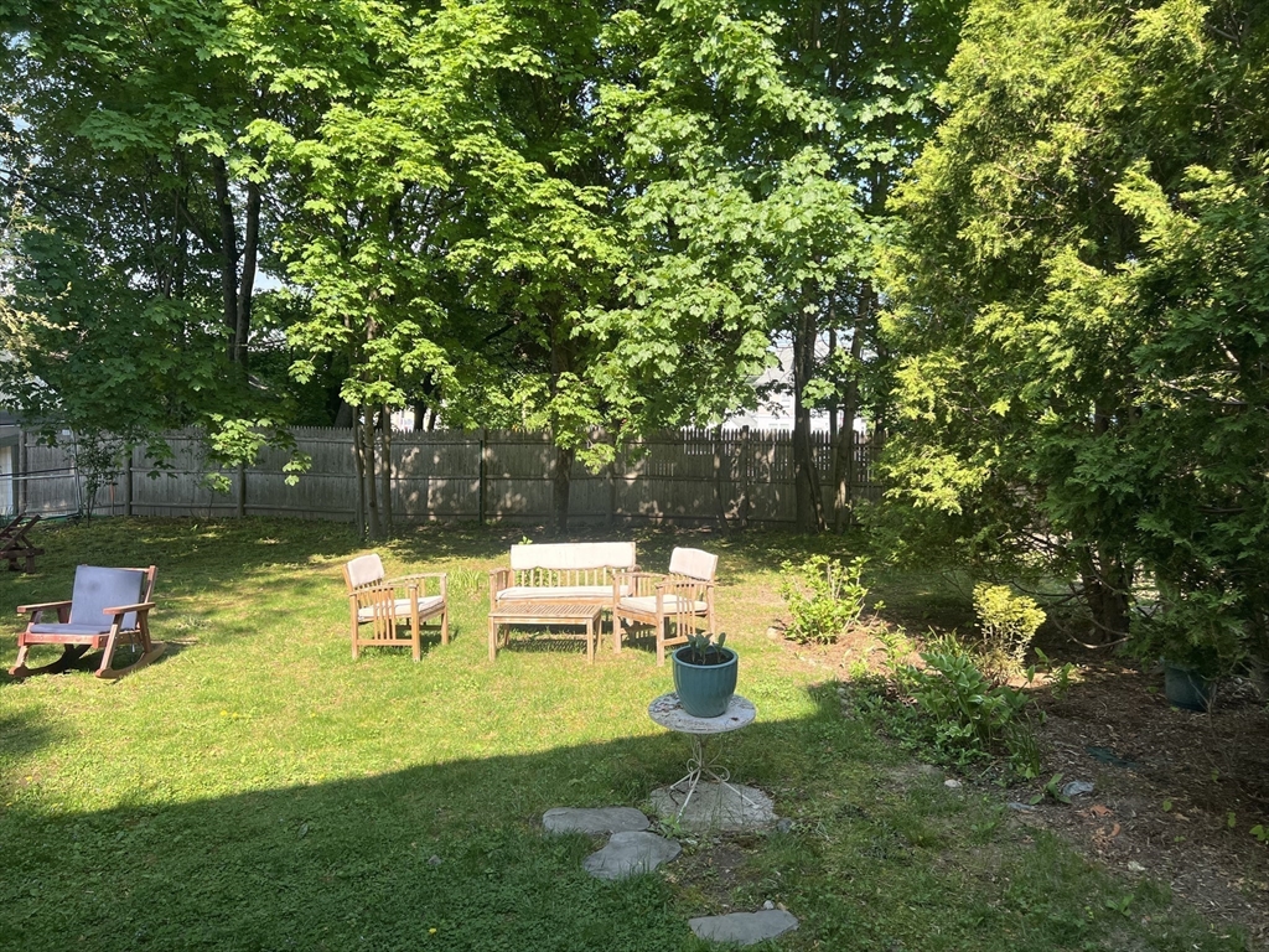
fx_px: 953
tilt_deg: -3.4
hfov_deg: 67.3
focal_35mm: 26
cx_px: 634
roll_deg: -1.5
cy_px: 476
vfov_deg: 53.1
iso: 50
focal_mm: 5.7
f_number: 1.5
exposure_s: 1/880
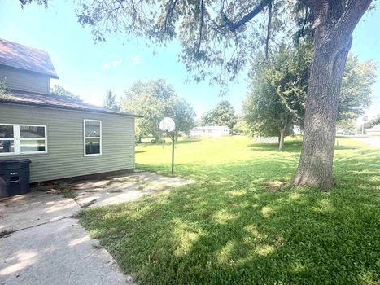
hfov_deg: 98.2
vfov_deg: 81.7
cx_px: 196
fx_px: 165
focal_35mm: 15
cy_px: 145
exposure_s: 1/502
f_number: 2.2
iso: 40
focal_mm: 2.22
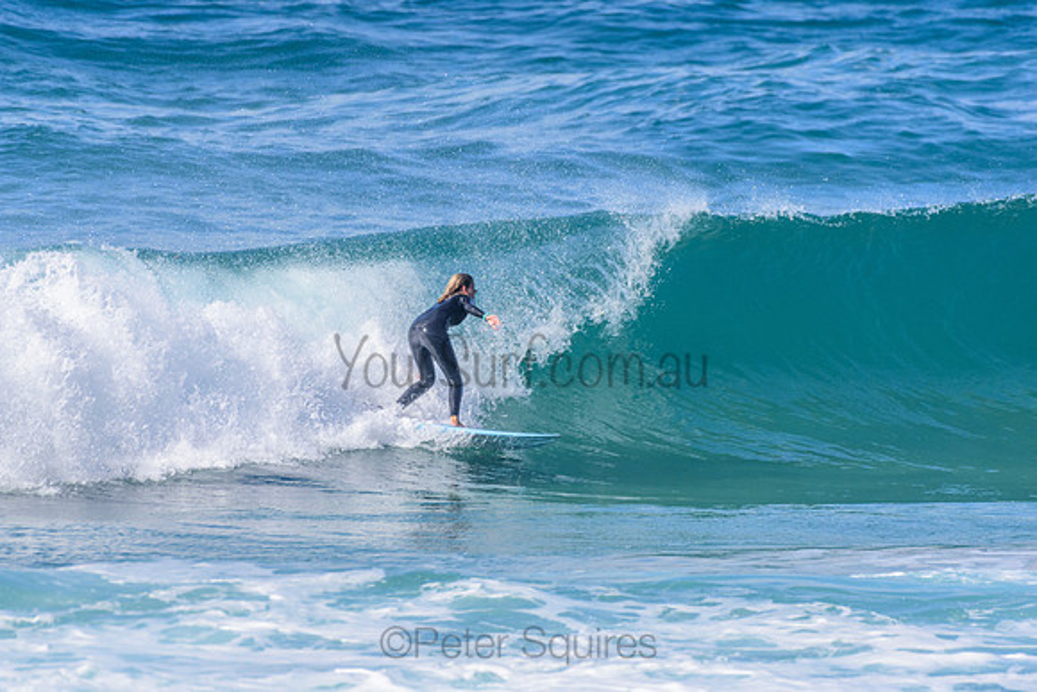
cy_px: 346
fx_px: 21608
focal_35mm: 750
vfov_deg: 1.8
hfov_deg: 2.7
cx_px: 518
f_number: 5.6
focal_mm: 500
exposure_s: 1/2000
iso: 320
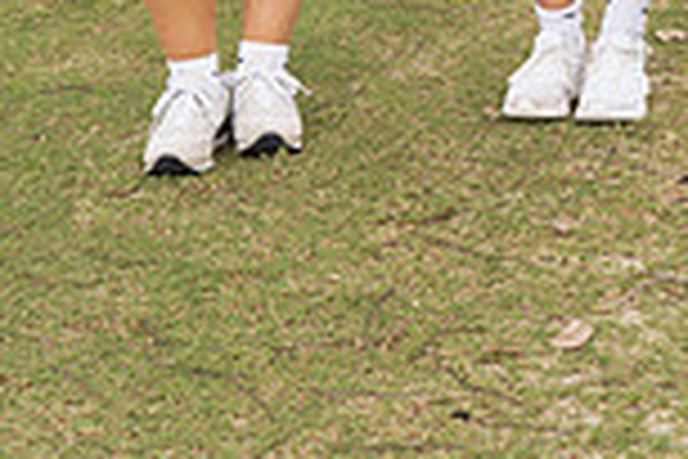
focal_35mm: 147
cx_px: 571
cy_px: -522
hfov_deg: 13.9
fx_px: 2809
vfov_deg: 8.7
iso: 400
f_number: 8
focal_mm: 50
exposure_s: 1/250
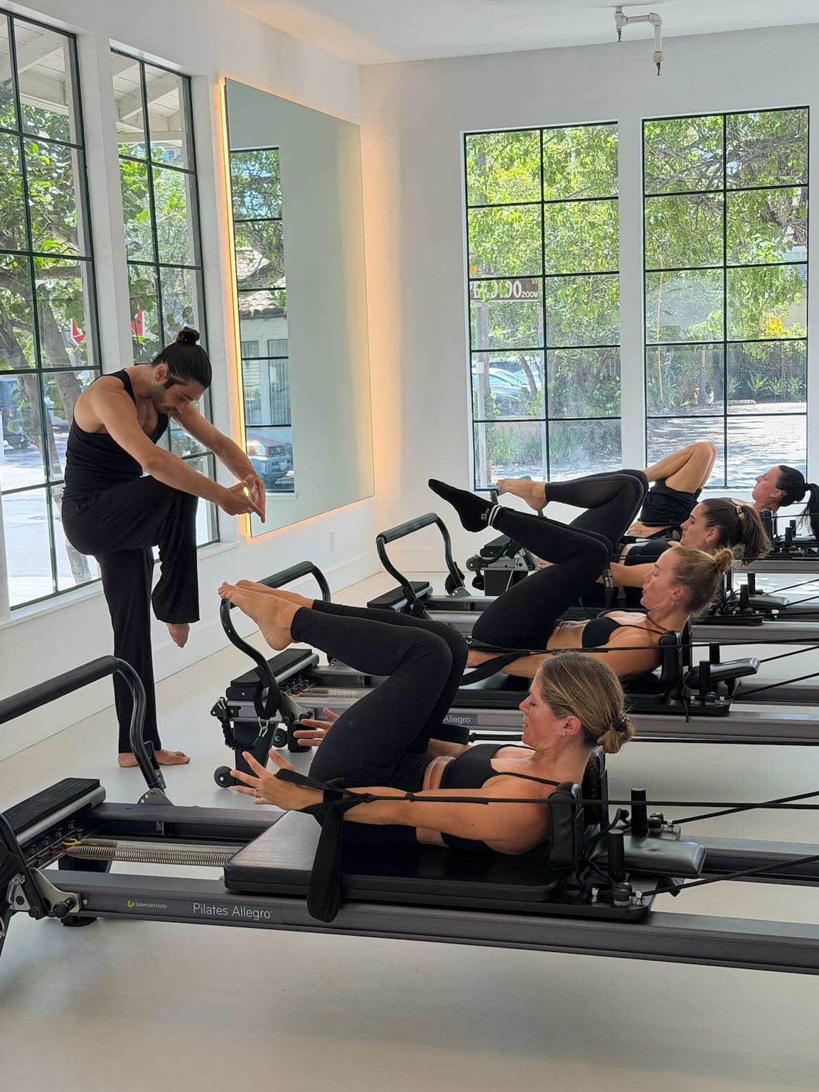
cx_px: 423
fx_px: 1577
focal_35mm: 50
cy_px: 531
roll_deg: +1.3
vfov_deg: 38.2
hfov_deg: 29.1
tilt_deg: -7.7
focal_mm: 6.76
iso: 80
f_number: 1.78
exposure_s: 1/413
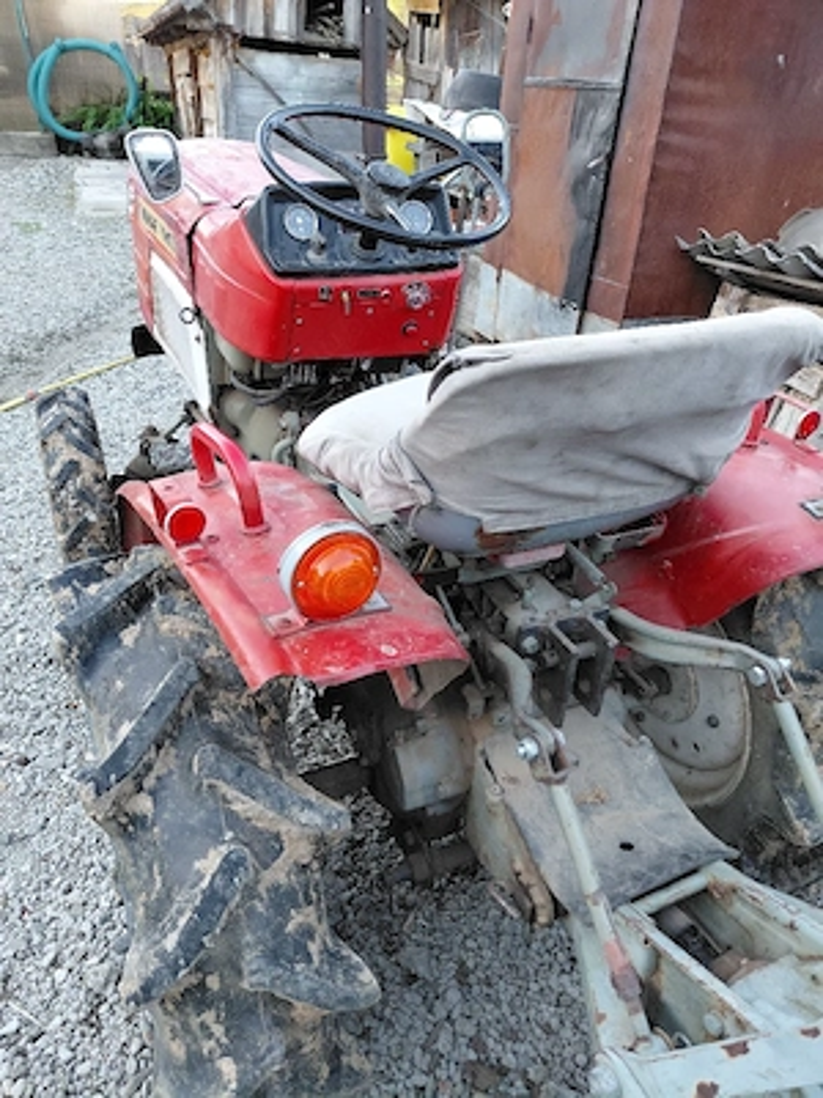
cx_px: 412
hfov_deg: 54.9
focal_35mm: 25
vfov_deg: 69.4
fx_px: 793
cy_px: 549
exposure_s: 1/100
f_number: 1.8
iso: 160
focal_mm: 4.69
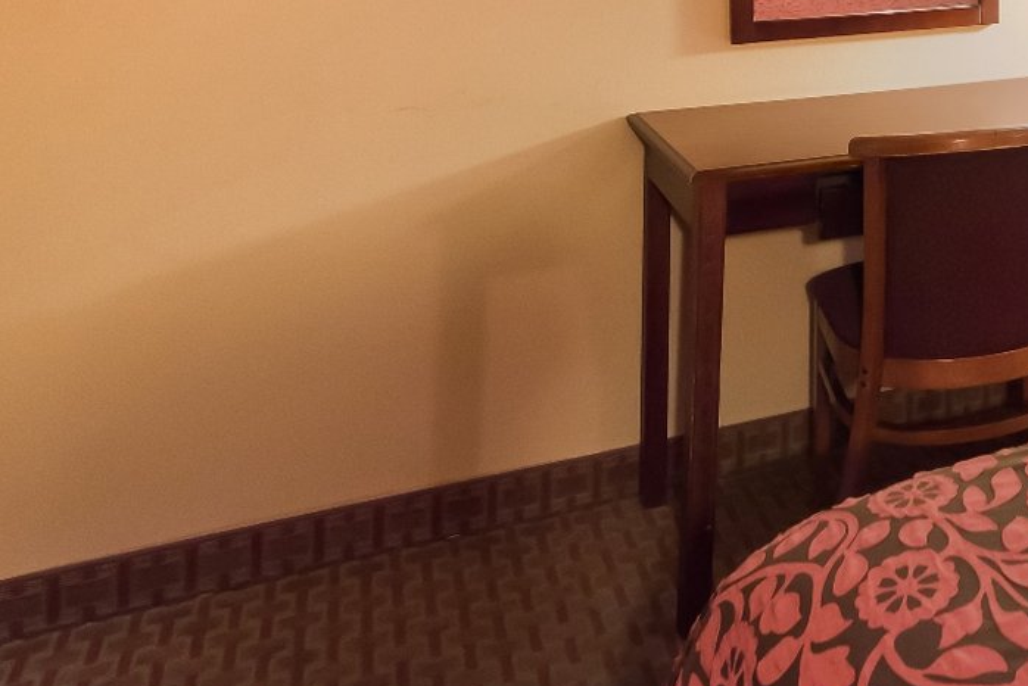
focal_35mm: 44
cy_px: -102
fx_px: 1257
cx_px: 1096
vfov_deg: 27.5
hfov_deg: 38.0
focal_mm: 15
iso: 500
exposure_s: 1/8
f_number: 8
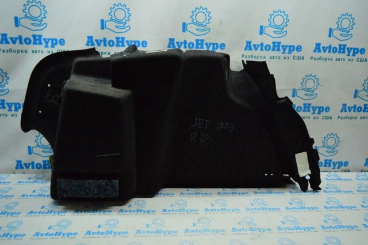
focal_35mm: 27
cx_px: 184
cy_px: 122
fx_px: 276
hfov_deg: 67.4
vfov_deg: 47.8
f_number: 4
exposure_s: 1/1000
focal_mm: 18
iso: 6400
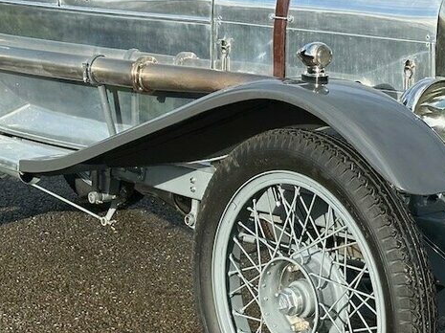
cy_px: 183
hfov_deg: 15.9
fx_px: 1593
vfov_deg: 11.9
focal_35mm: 124
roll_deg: +1.0
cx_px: 266
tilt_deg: -12.6
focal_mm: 6.86
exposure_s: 1/1414
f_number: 1.78
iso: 64
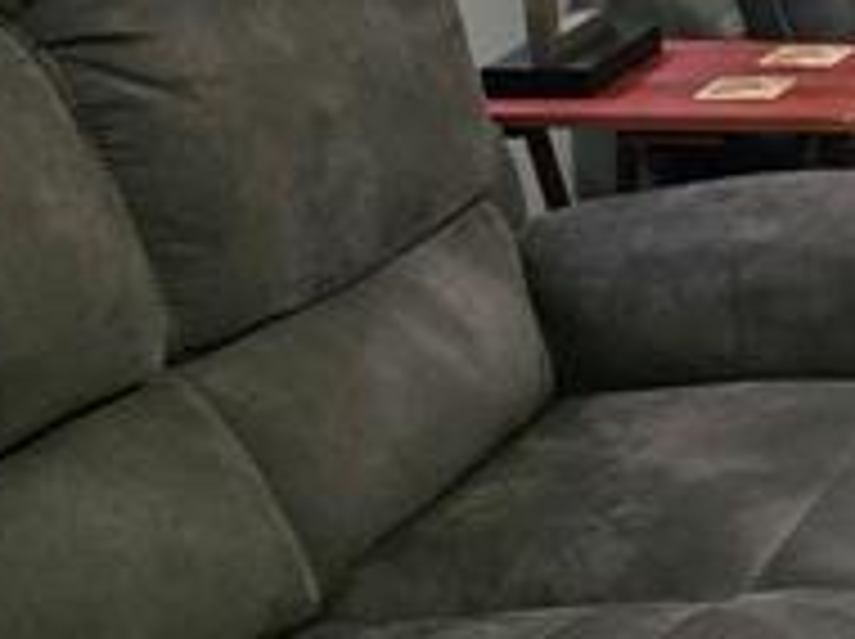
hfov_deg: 13.7
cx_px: 1660
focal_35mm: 124
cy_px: 279
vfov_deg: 11.9
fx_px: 3059
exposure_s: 1/120
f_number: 1.7
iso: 2500
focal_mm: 6.3
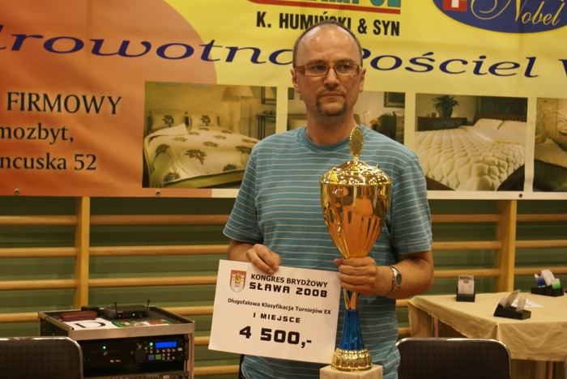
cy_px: 190
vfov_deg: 18.2
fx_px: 1182
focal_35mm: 75
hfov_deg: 27.0
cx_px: 284
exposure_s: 1/15
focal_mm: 50
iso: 200
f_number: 5.6
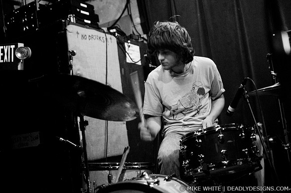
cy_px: 96
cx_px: 146
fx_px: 363
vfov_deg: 29.8
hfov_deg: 43.7
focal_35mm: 45
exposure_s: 1/100
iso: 1000
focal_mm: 30
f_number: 1.6
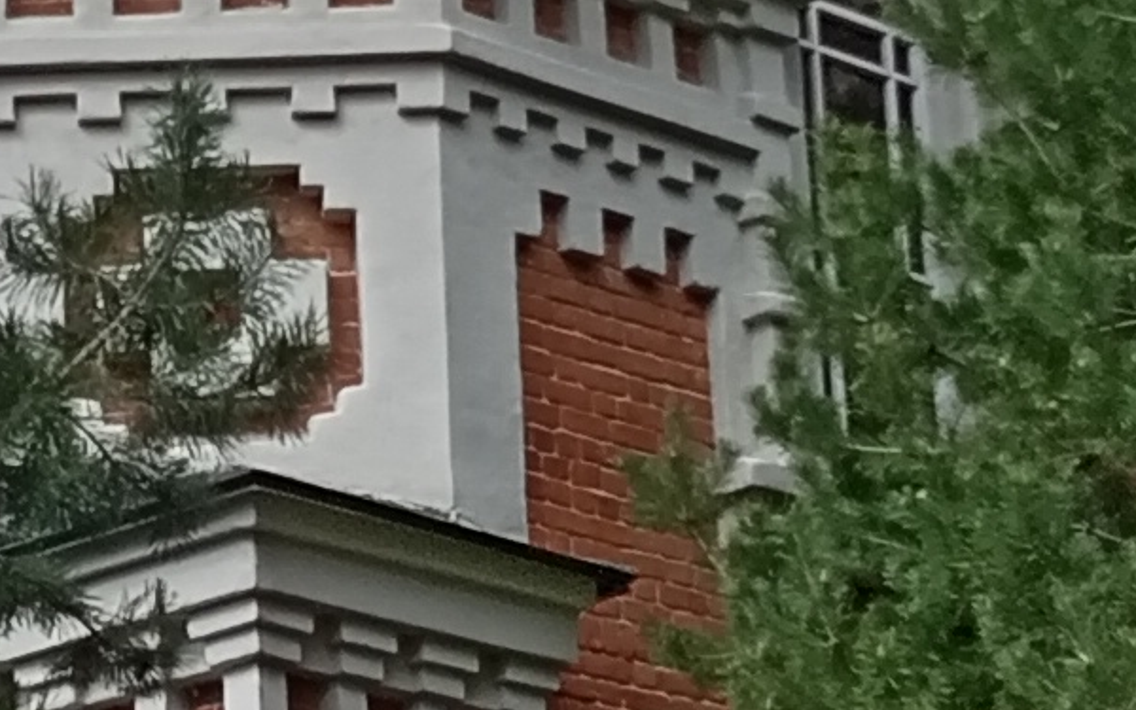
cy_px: 212
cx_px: 51
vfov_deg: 7.0
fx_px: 5820
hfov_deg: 11.1
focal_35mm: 188
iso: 110
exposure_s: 1/546
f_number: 1.8
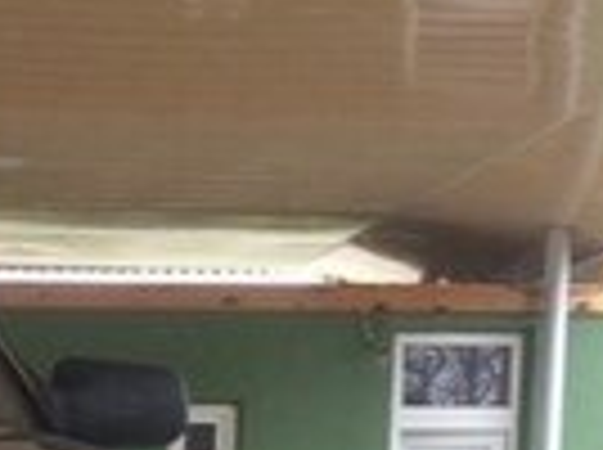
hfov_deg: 12.9
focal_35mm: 143
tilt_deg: -2.8
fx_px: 2487
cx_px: -364
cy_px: 839
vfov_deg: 9.8
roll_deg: -1.0
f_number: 2.2
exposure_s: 1/50
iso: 40
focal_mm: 4.15
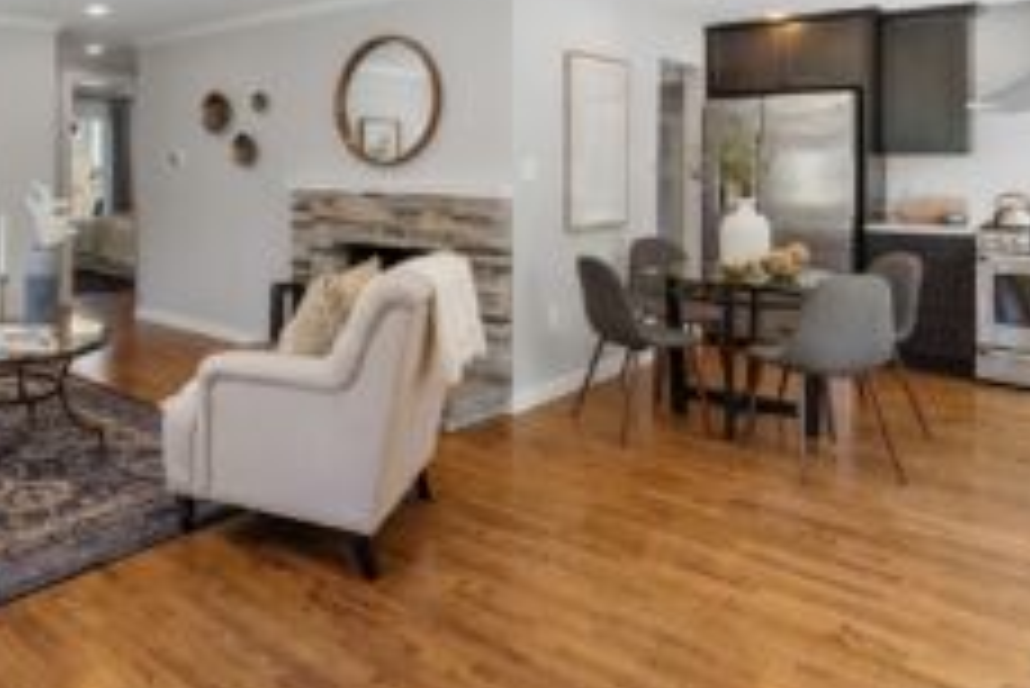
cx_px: 261
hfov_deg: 61.8
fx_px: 802
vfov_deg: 44.8
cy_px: 169
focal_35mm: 28
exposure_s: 1/20
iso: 125
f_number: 8
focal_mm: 16
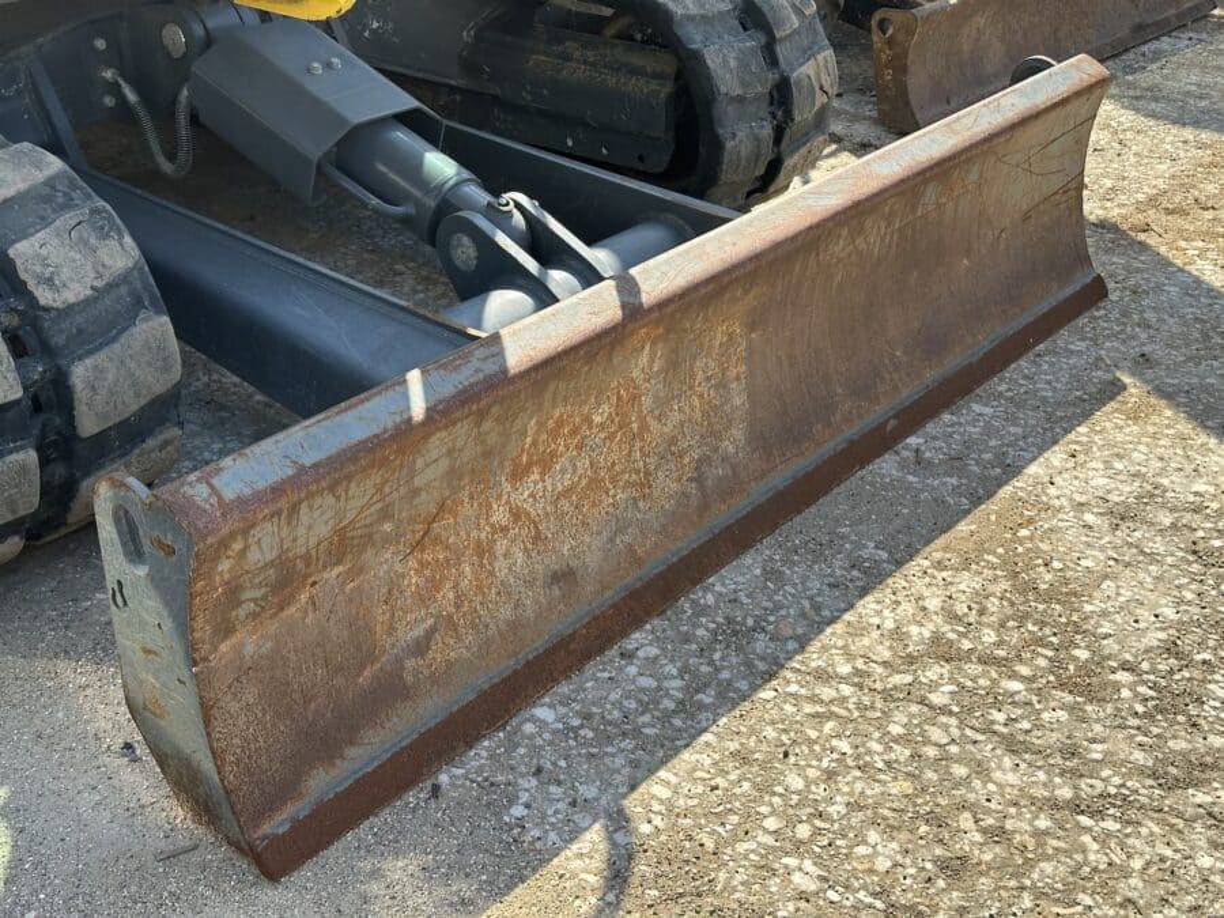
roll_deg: -1.2
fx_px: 1697
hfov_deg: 39.7
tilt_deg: -26.4
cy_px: 459
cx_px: 612
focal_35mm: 48
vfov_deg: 30.3
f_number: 1.78
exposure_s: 1/1953
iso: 64
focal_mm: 6.86
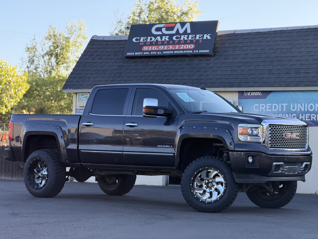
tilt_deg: +1.9
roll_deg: -1.3
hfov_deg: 19.6
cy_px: 120
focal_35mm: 100
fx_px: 919
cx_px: 159
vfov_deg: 14.8
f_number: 2.8
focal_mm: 16.89
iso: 64
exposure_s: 1/168
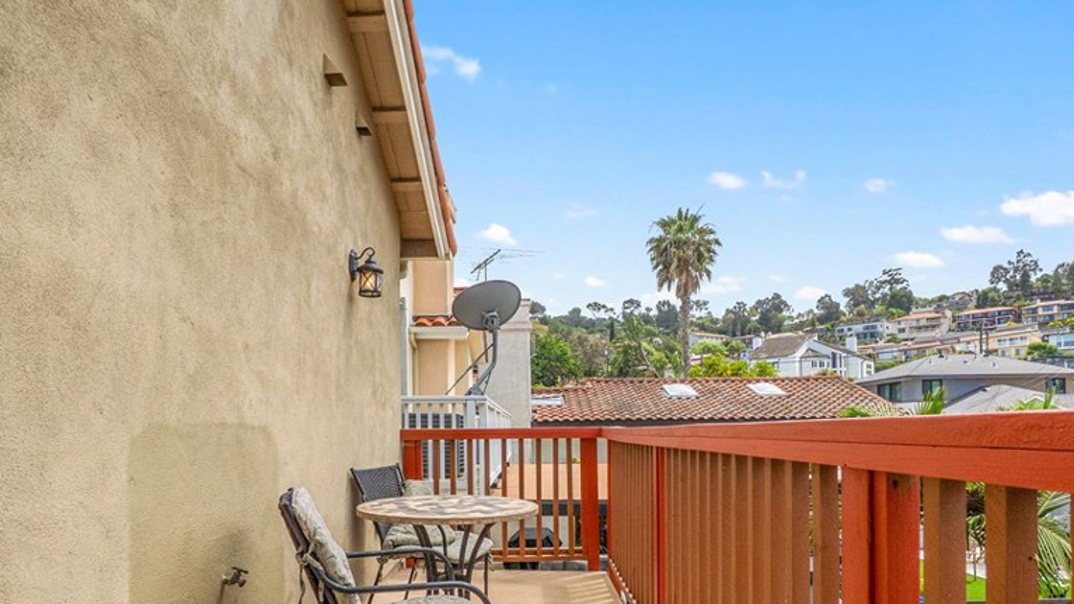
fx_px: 598
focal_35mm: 21
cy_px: 428
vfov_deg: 52.0
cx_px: 536
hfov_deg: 83.8
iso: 400
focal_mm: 10
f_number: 8
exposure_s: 1/1250
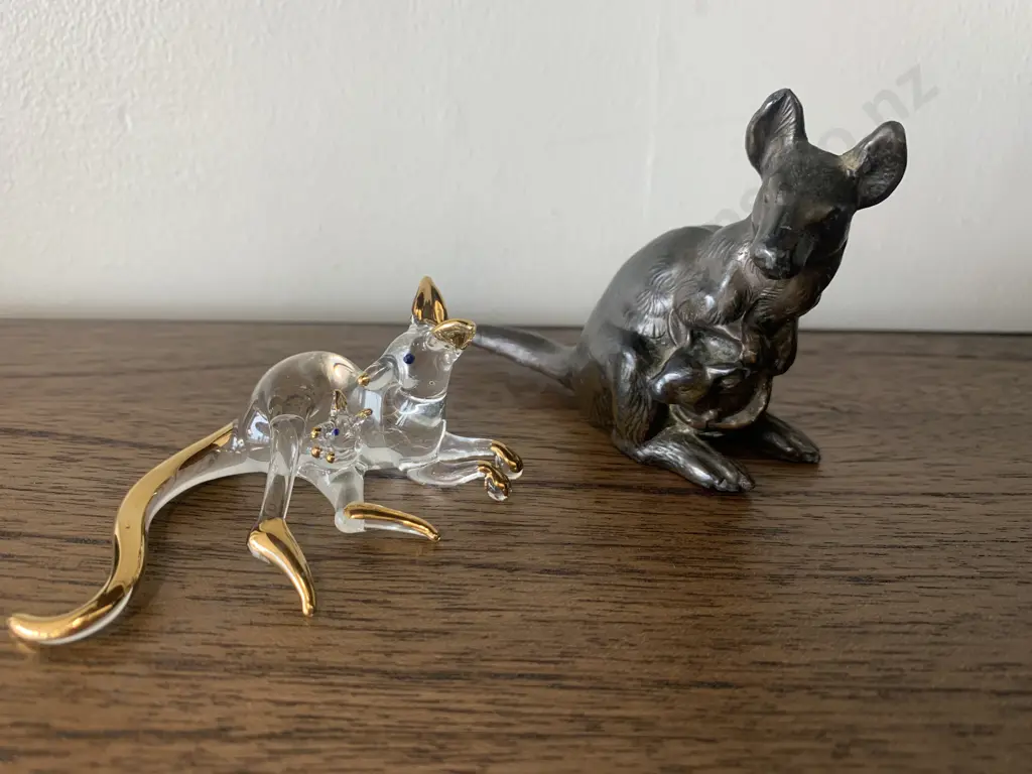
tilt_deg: -24.0
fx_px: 775
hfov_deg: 67.3
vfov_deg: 53.1
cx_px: 516
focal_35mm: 26
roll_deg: -1.2
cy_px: 387
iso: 80
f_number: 1.8
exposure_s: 1/50
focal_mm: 4.25
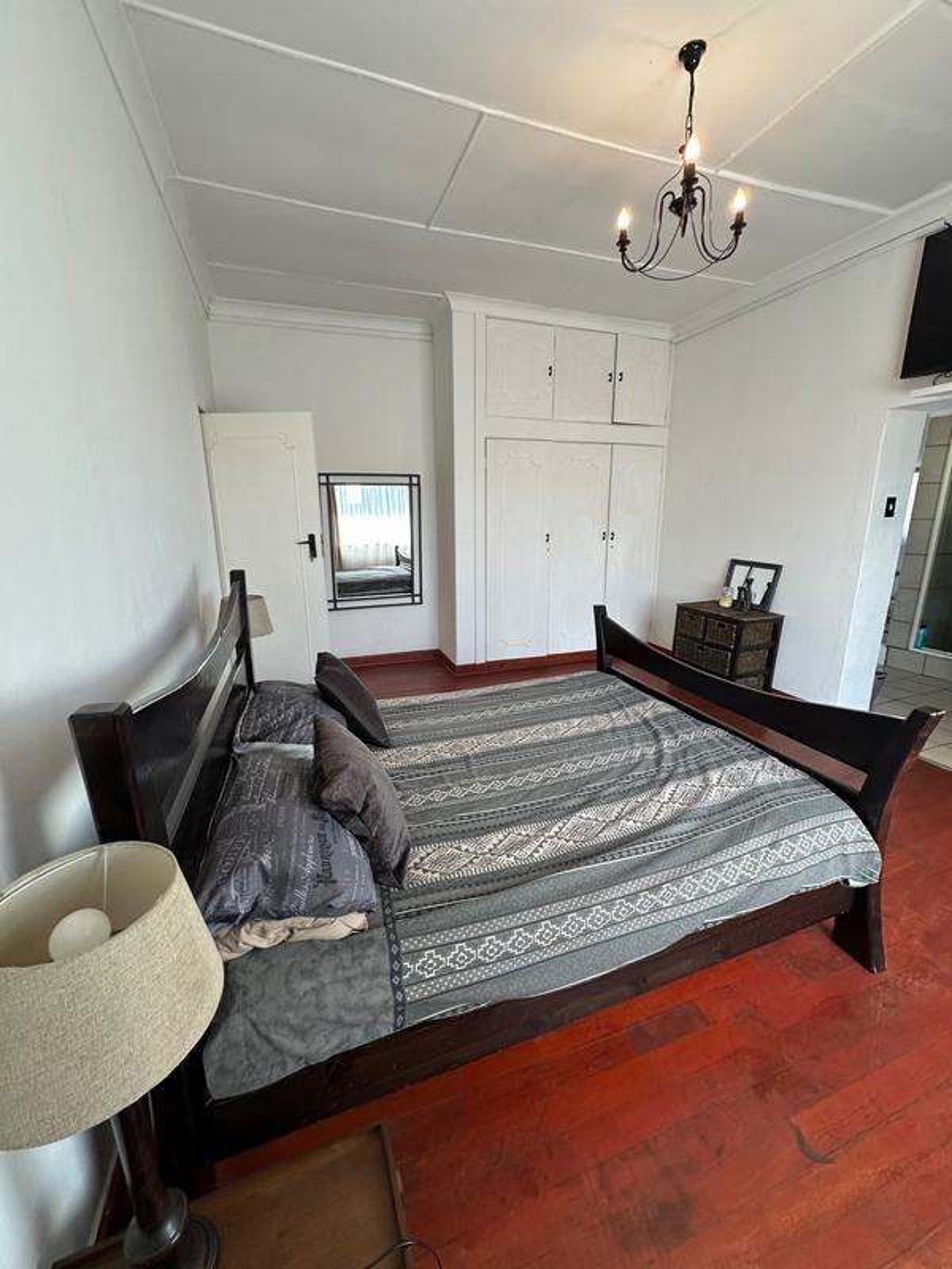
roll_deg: -0.9
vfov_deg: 102.1
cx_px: 476
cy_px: 634
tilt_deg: -13.0
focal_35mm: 14
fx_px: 513
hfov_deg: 85.7
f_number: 2.2
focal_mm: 2.22
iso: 160
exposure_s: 1/100
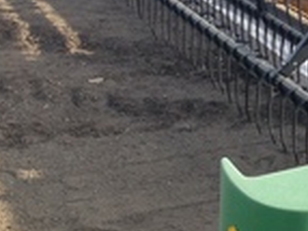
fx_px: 1182
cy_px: 93
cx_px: 403
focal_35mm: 133
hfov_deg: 14.2
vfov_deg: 11.1
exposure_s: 1/294
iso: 50
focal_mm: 4.28
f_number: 2.4
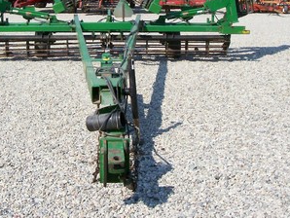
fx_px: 520
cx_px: 115
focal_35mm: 62
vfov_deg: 23.3
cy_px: 43
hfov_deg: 31.1
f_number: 5.1
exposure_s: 1/885
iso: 80
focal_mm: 5.6
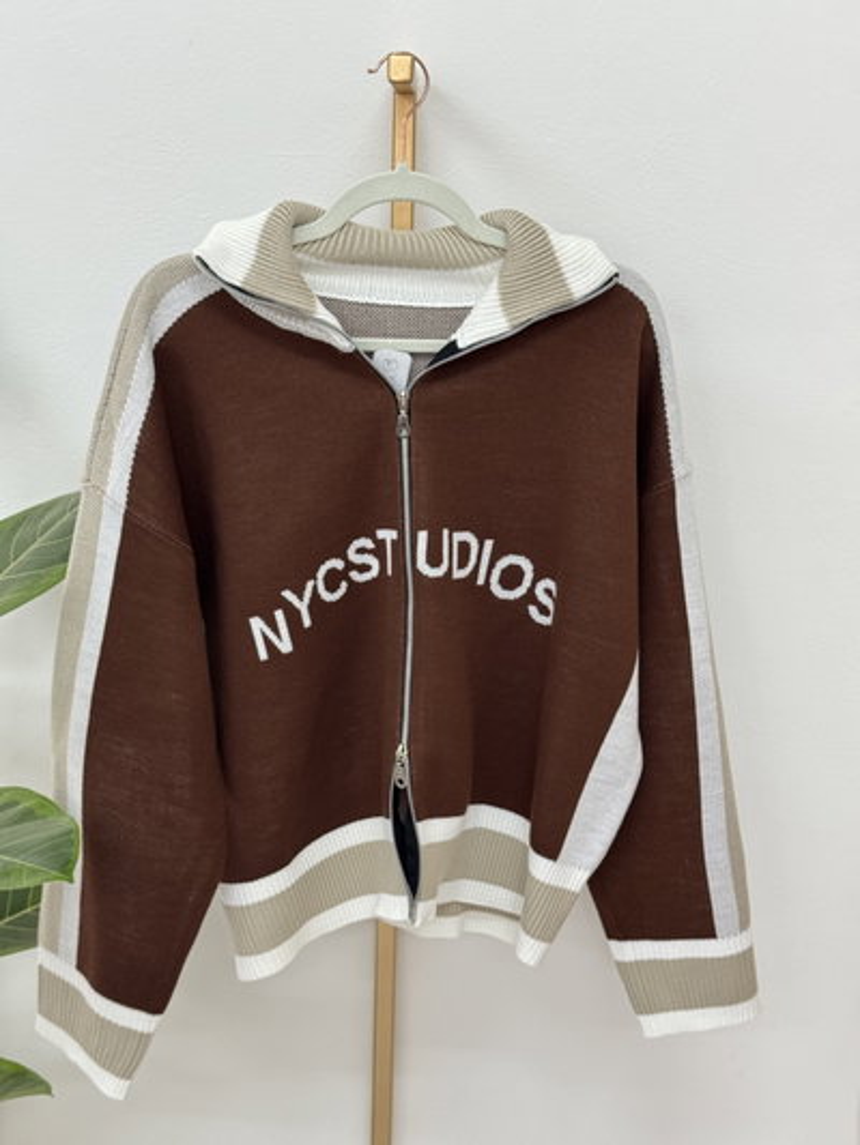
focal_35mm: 48
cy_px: 572
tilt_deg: -13.8
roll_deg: -0.2
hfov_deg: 30.3
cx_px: 430
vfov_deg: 39.6
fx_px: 1589
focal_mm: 6.76
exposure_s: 1/50
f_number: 1.78
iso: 125
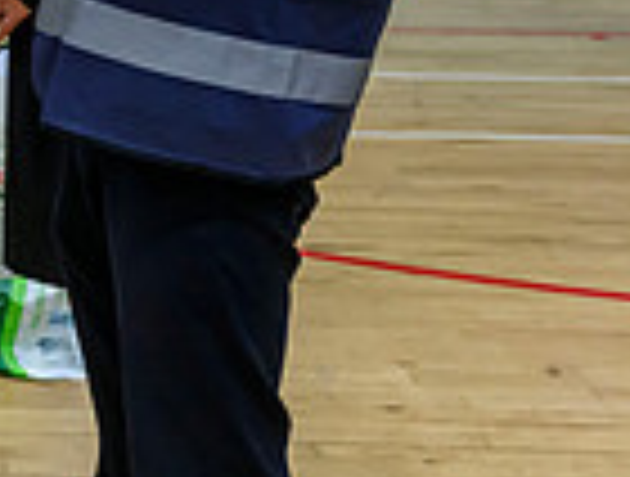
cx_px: -352
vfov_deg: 11.3
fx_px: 2392
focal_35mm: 131
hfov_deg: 13.9
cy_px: 28
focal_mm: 27.5
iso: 3200
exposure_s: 1/250
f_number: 4
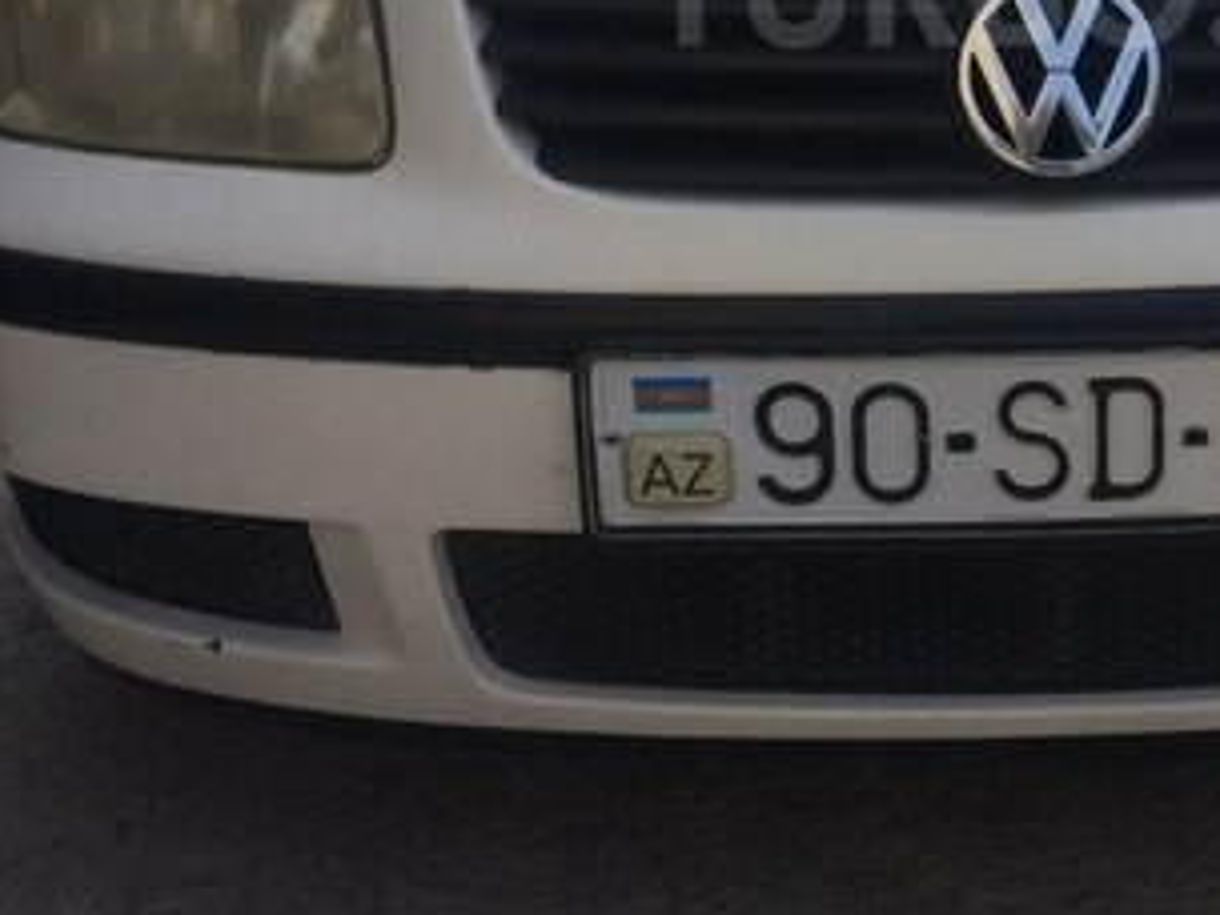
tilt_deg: -16.7
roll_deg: +1.4
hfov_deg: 29.7
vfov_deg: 22.3
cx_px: 1055
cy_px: -14
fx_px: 2220
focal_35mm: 63
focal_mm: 4.15
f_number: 2.2
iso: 32
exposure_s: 1/1244
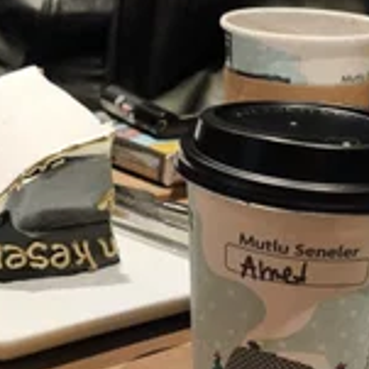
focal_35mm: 102
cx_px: 78
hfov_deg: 16.9
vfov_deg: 17.0
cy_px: 277
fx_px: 1230
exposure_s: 1/50
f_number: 1.9
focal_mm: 7.1
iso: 640
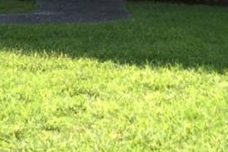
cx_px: 64
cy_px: -167
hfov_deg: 12.4
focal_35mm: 165
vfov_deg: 7.9
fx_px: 1044
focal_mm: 3.3
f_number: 2.4
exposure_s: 1/392
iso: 32
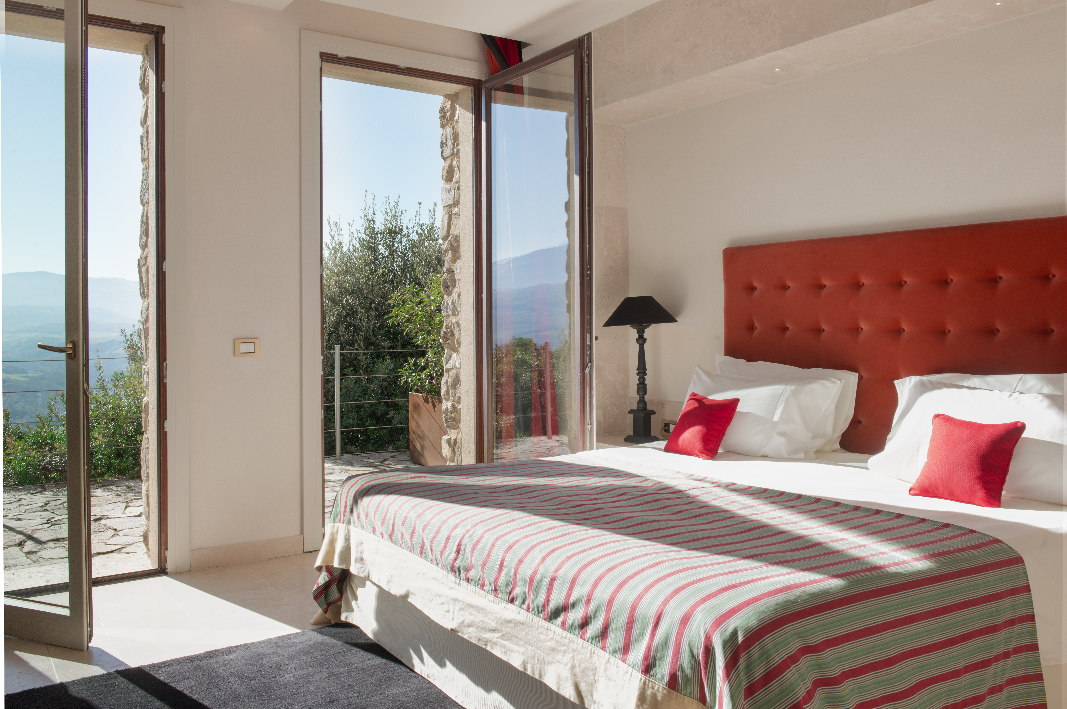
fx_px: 859
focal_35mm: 29
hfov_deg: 63.7
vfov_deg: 44.9
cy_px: 354
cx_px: 534
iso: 200
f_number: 16
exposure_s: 1/25
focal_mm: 29
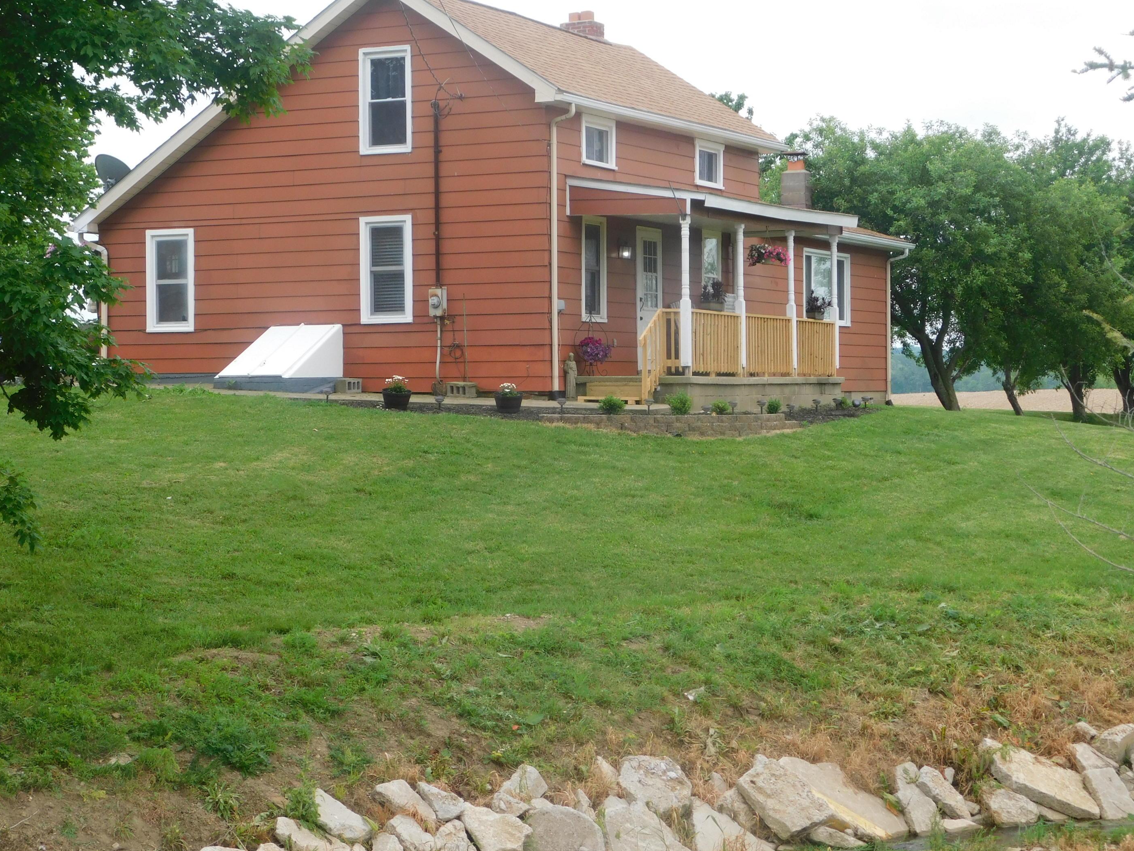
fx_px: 2326
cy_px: 412
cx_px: 563
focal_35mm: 71
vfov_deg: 20.7
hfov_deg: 27.4
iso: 125
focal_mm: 11.7
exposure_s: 1/320
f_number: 4.2
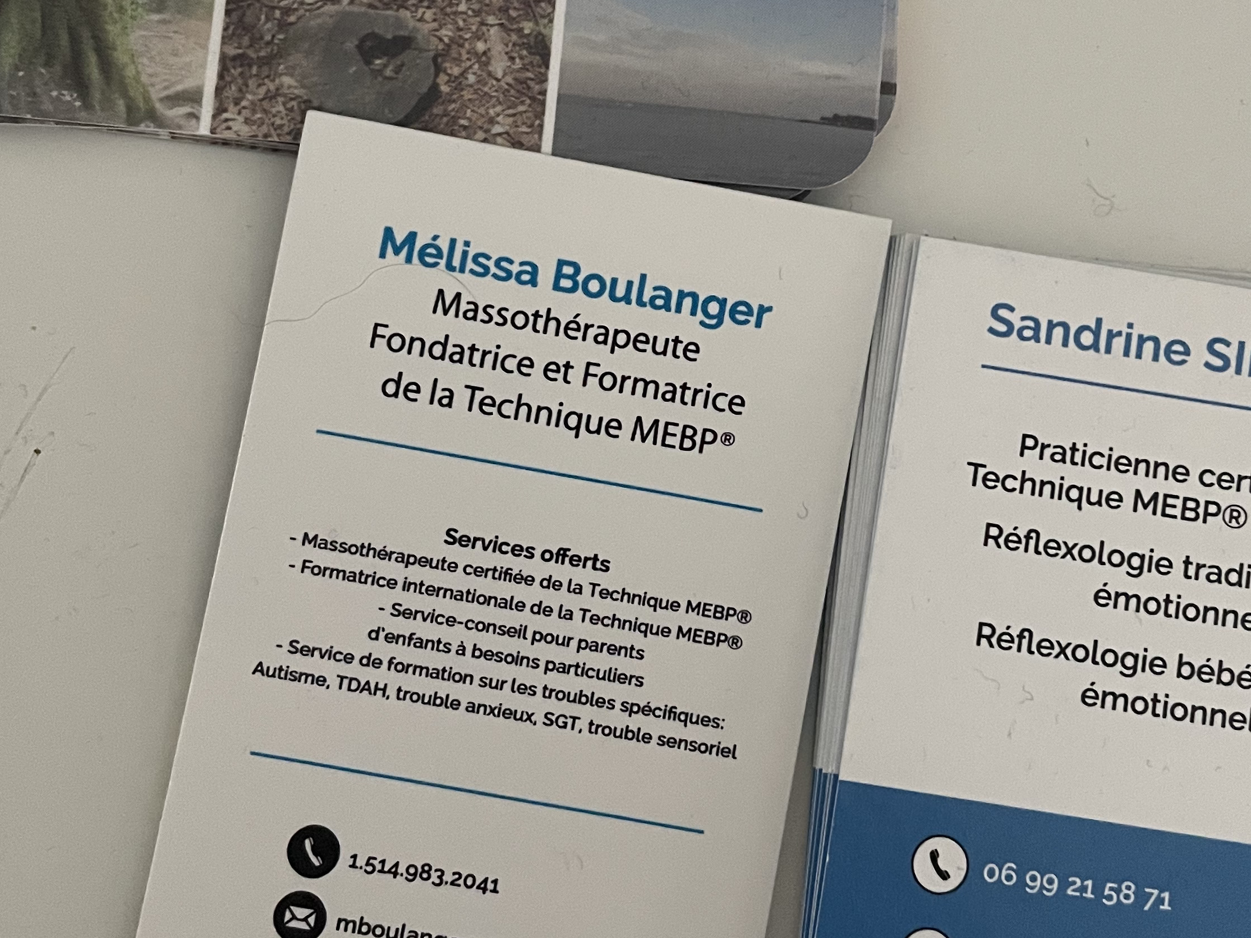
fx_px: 1699
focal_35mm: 47
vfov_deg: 30.7
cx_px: 775
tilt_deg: -83.2
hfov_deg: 40.2
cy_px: 349
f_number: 1.6
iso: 640
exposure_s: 1/38
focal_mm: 4.2
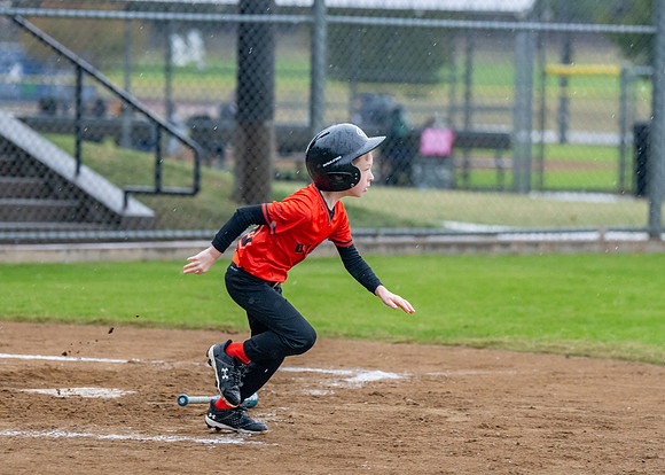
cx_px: 349
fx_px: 3945
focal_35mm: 209
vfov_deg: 6.9
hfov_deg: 9.6
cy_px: 238
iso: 1600
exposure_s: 1/1000
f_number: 2.8
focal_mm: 127
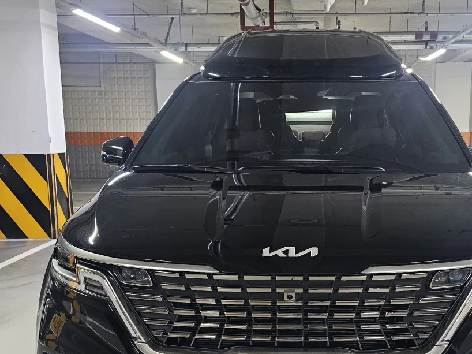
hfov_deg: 41.7
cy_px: 240
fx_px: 613
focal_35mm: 45
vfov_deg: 31.9
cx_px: 304
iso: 800
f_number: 1.7
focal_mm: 6.3
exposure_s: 1/60
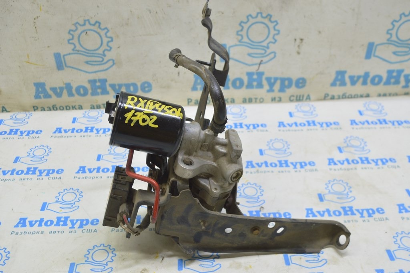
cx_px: 205
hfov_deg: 49.6
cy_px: 136
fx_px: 444
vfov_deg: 34.2
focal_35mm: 39
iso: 400
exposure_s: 1/20
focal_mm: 26
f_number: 5.6
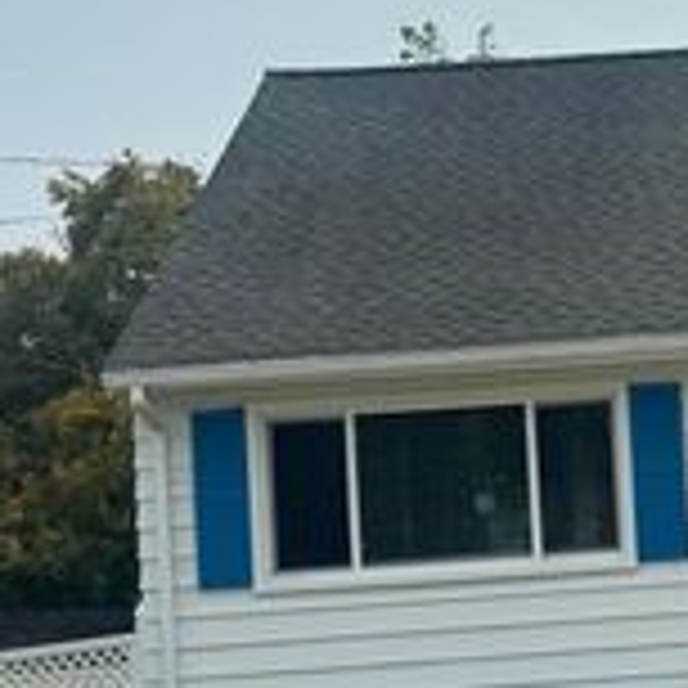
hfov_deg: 12.0
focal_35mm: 139
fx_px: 3126
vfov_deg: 12.6
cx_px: 1007
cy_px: 416
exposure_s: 1/7092
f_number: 1.78
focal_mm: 6.76
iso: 64
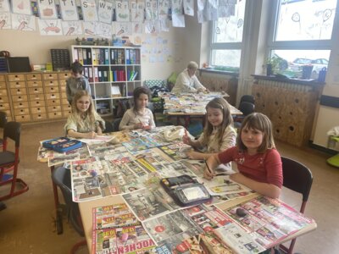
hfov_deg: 67.3
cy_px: 127
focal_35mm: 26
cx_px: 170
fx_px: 255
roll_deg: -1.1
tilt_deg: -17.0
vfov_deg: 53.1
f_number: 1.8
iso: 100
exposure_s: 1/100
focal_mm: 4.25
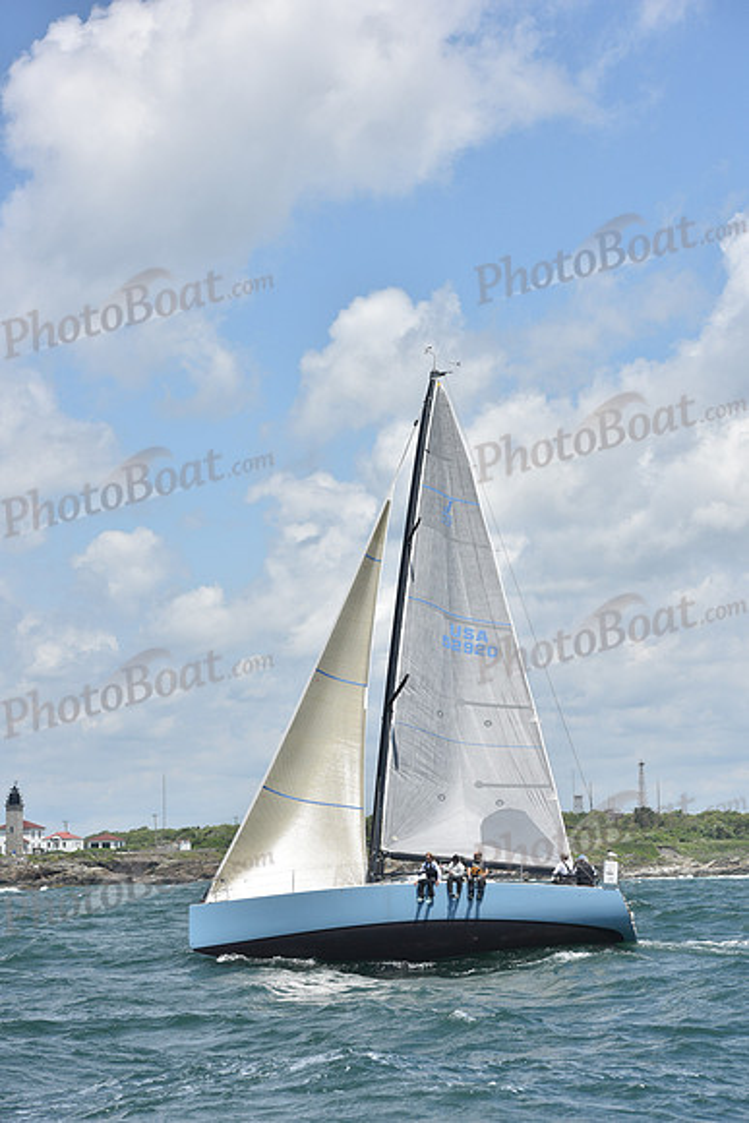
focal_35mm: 86
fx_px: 2682
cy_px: 562
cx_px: 374
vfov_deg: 23.6
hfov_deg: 15.9
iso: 250
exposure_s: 1/1250
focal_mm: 86
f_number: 8
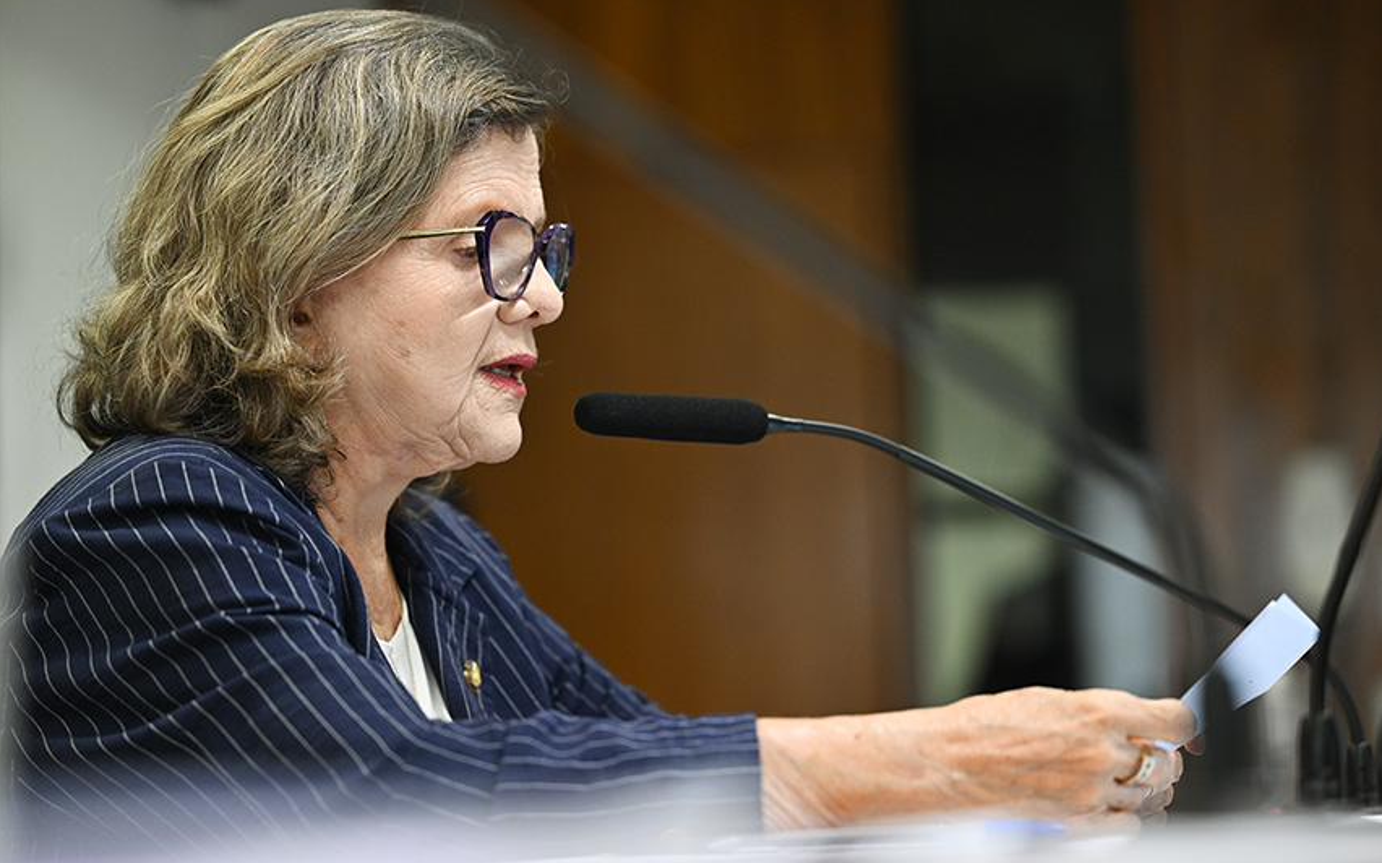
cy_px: 446
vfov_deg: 11.6
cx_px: 696
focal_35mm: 113
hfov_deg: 18.4
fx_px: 4255
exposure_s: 1/200
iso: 1600
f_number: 3.2
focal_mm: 110
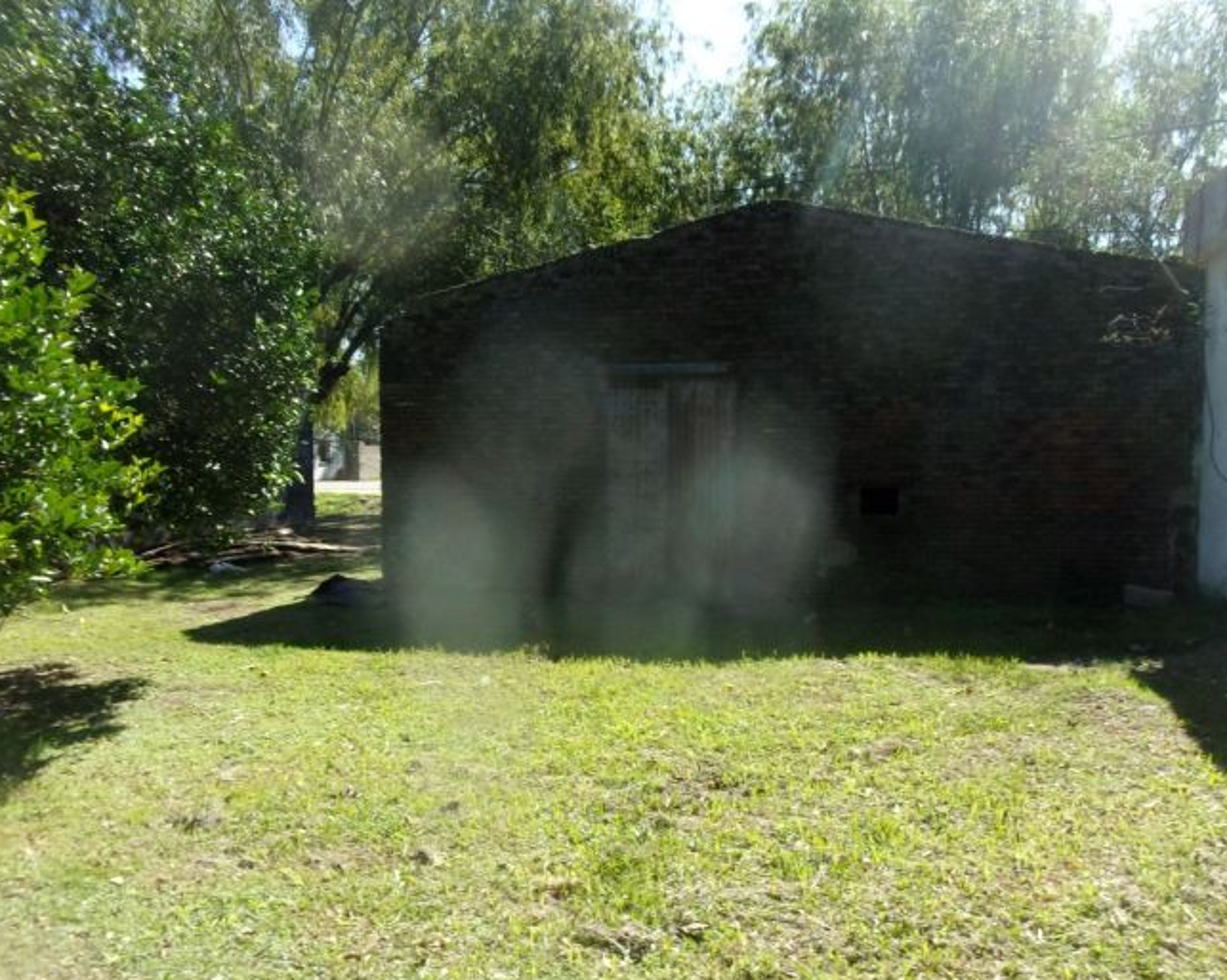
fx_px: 1234
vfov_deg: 43.3
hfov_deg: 52.9
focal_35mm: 34
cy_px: 526
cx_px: 630
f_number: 10.8
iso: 200
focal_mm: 5.1
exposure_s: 1/100
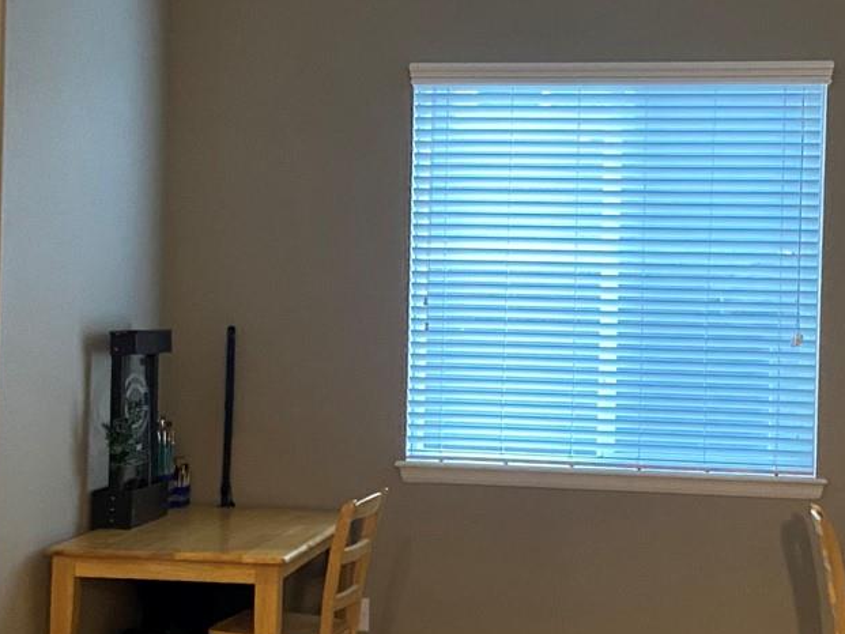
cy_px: 335
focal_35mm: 67
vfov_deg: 21.9
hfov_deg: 29.0
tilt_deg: +2.9
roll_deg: -2.6
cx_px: 420
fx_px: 1636
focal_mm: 4.25
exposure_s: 1/40
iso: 400
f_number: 1.8
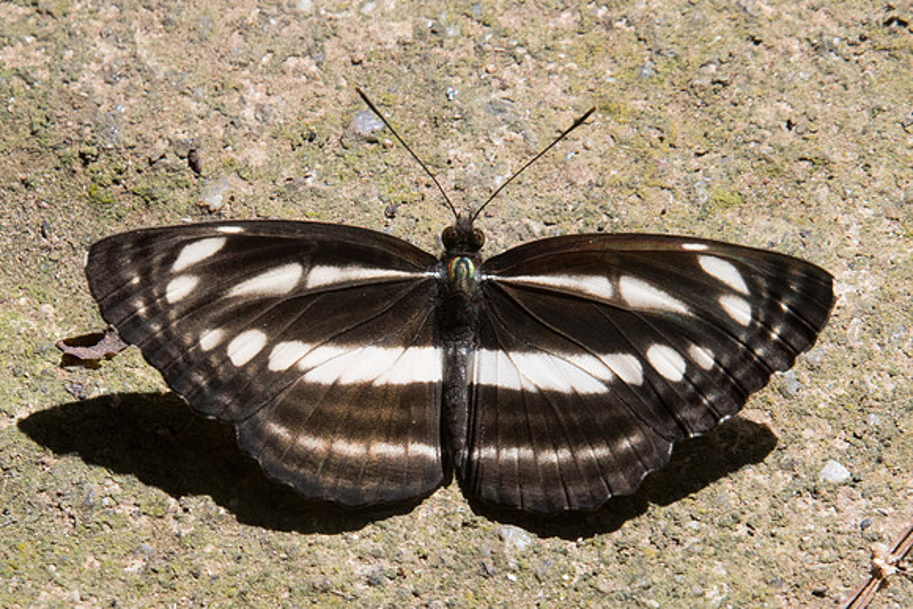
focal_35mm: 848
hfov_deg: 2.4
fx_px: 21501
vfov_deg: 1.6
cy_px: 430
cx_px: 456
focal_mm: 400
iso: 800
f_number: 16
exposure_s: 1/250
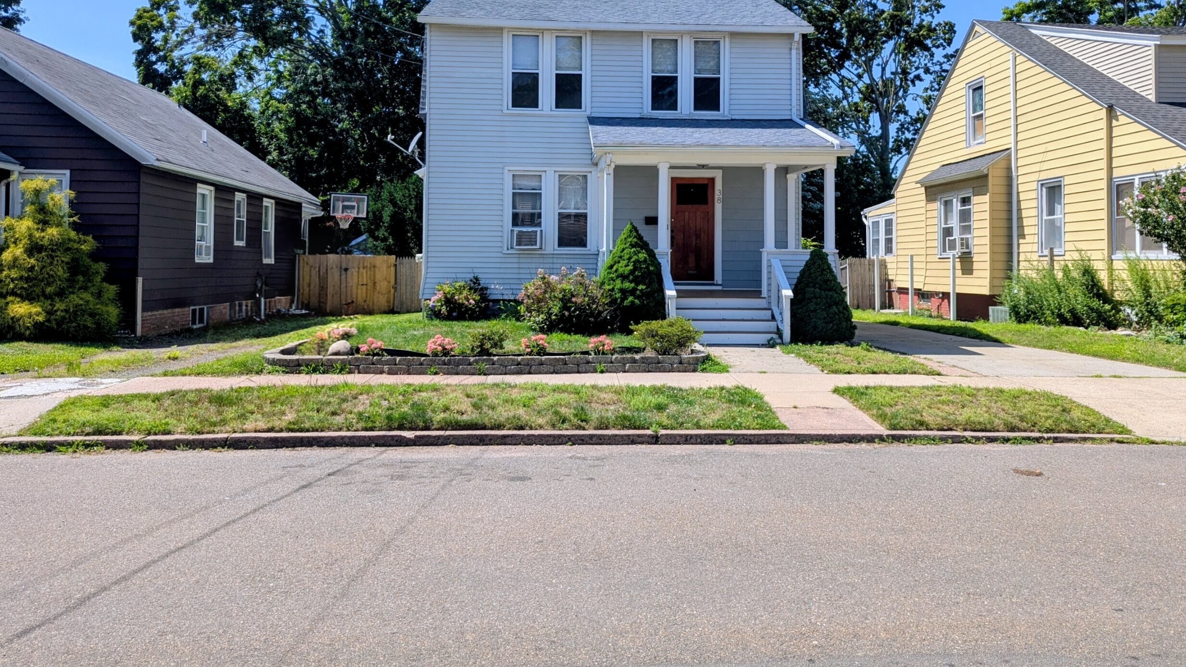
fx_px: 849
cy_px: 244
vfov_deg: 42.5
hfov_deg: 69.9
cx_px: 597
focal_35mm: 27
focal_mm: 6.81
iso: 44
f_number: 1.85
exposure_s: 1/1953
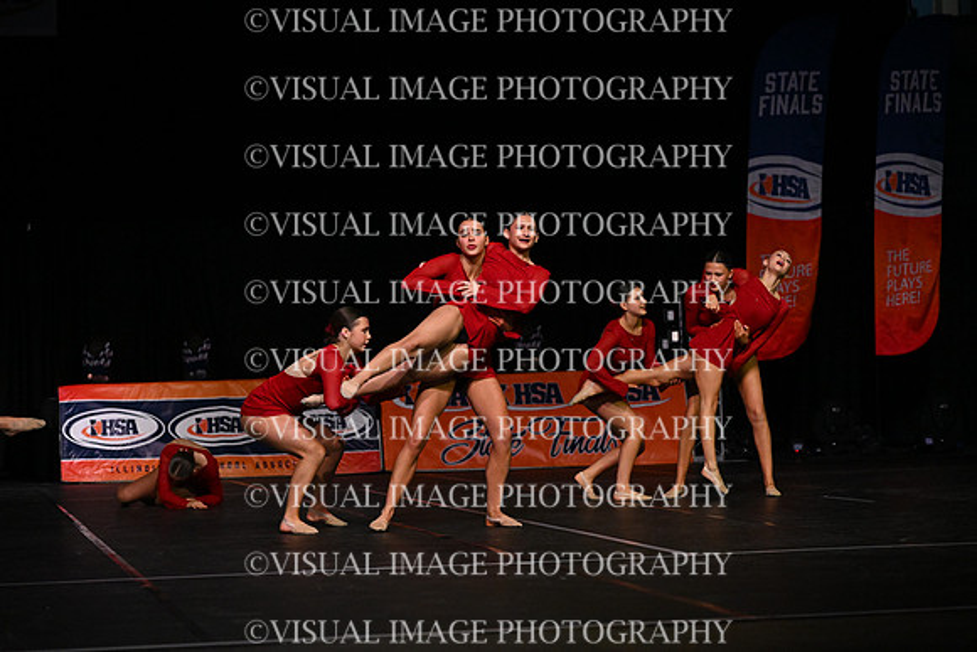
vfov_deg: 14.4
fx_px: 2579
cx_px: 488
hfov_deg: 21.5
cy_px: 326
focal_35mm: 95
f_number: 4
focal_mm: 95
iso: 8000
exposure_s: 1/1000
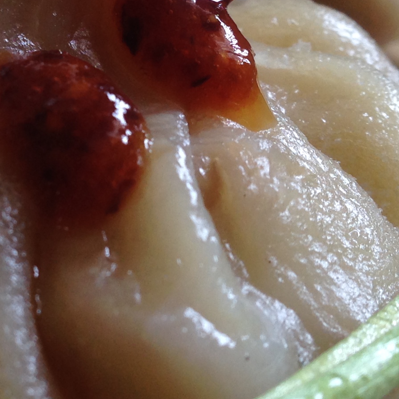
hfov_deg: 16.1
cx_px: 0
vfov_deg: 16.3
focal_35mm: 106
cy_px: 90
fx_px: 1382
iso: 64
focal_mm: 4.12
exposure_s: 1/30
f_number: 2.4
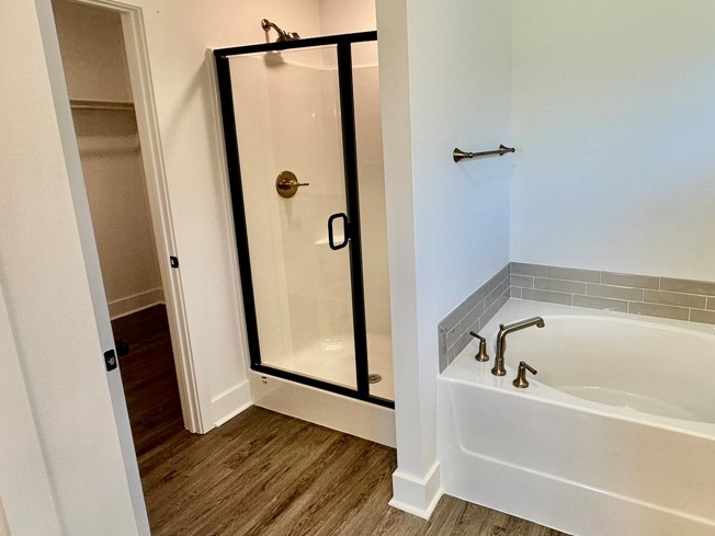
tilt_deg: -11.4
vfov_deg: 60.8
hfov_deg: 74.7
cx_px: 458
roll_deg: +1.1
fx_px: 454
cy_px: 231
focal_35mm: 22
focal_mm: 2.22
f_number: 2.2
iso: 125
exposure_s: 1/120
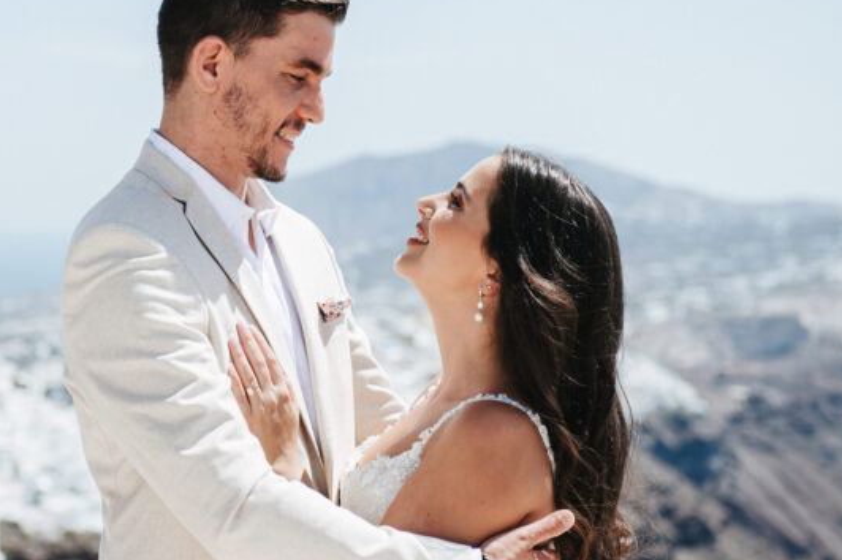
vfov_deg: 13.5
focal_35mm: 101
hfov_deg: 20.2
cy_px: 257
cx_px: 275
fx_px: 2361
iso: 125
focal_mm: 70
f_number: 4.5
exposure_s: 1/2000
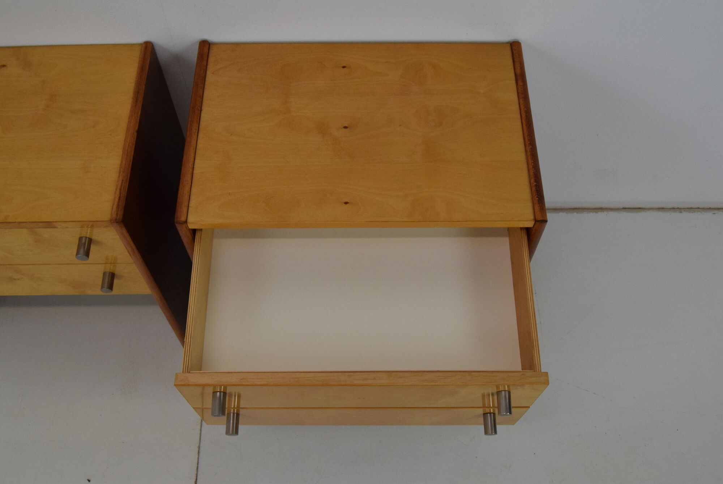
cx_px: 362
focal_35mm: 36
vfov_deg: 36.9
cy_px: 242
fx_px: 724
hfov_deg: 53.1
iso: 1600
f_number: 10
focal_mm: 24
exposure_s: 1/400
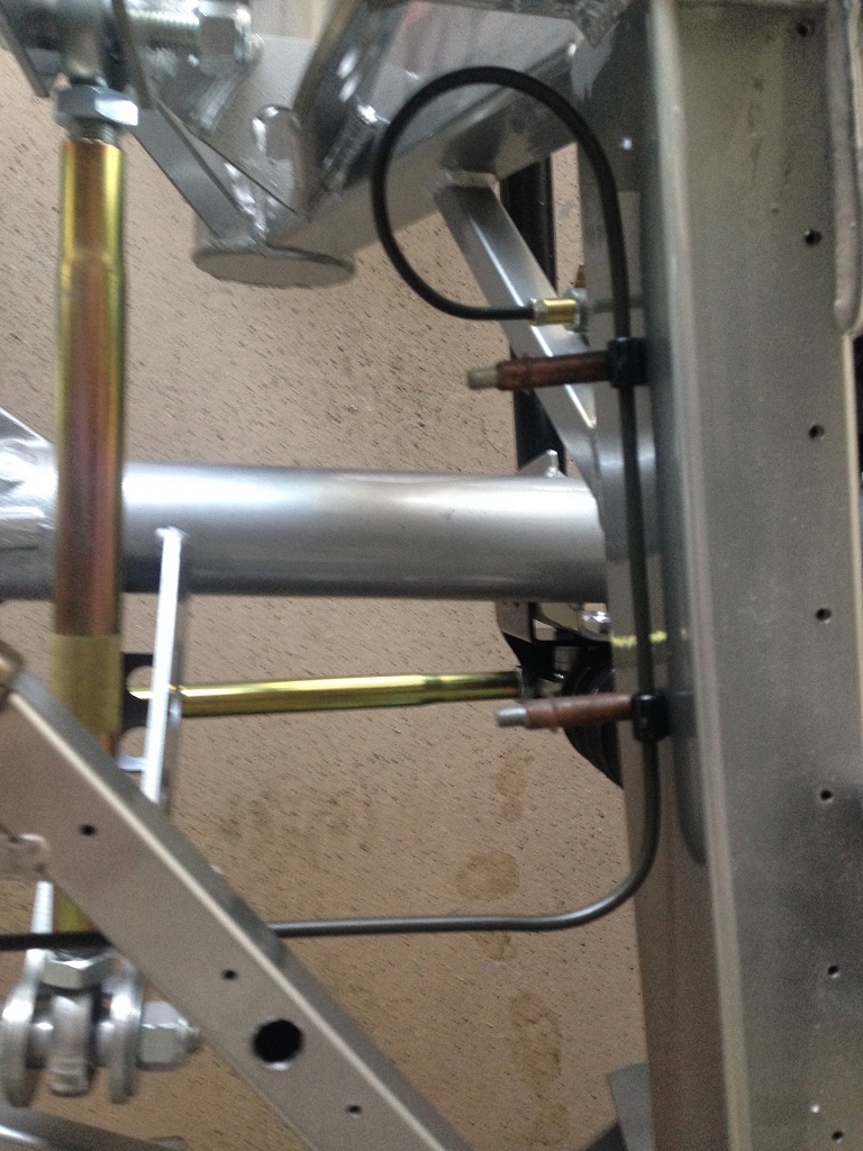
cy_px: 576
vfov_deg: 55.4
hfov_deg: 42.9
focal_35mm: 33
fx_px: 1097
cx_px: 432
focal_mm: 4.12
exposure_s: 1/20
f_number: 2.4
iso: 200
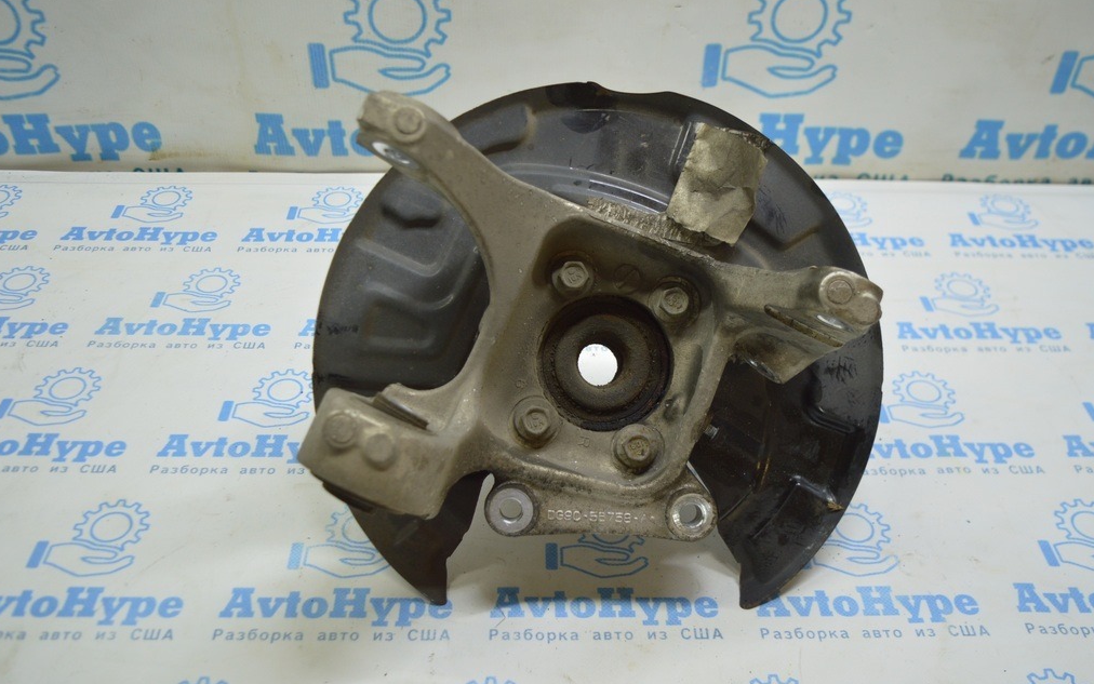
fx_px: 1014
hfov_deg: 56.7
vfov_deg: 37.3
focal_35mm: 34
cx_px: 542
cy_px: 344
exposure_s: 1/60
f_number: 3.8
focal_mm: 22
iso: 400
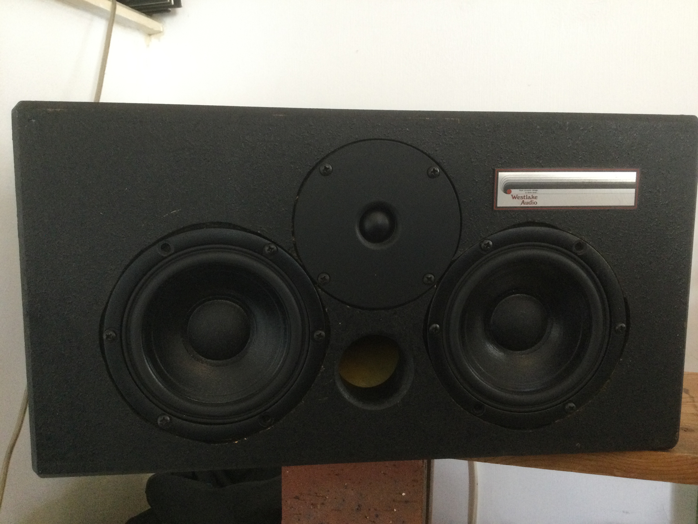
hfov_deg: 58.4
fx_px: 625
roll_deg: -1.9
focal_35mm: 31
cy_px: 262
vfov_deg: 45.4
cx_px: 349
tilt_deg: -7.9
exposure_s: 1/33
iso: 160
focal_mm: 3.3
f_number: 2.4
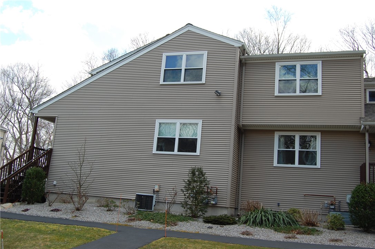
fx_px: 375
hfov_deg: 53.2
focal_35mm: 36
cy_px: 124
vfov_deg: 36.8
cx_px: 188
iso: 200
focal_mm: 24
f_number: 6.3
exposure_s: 1/160
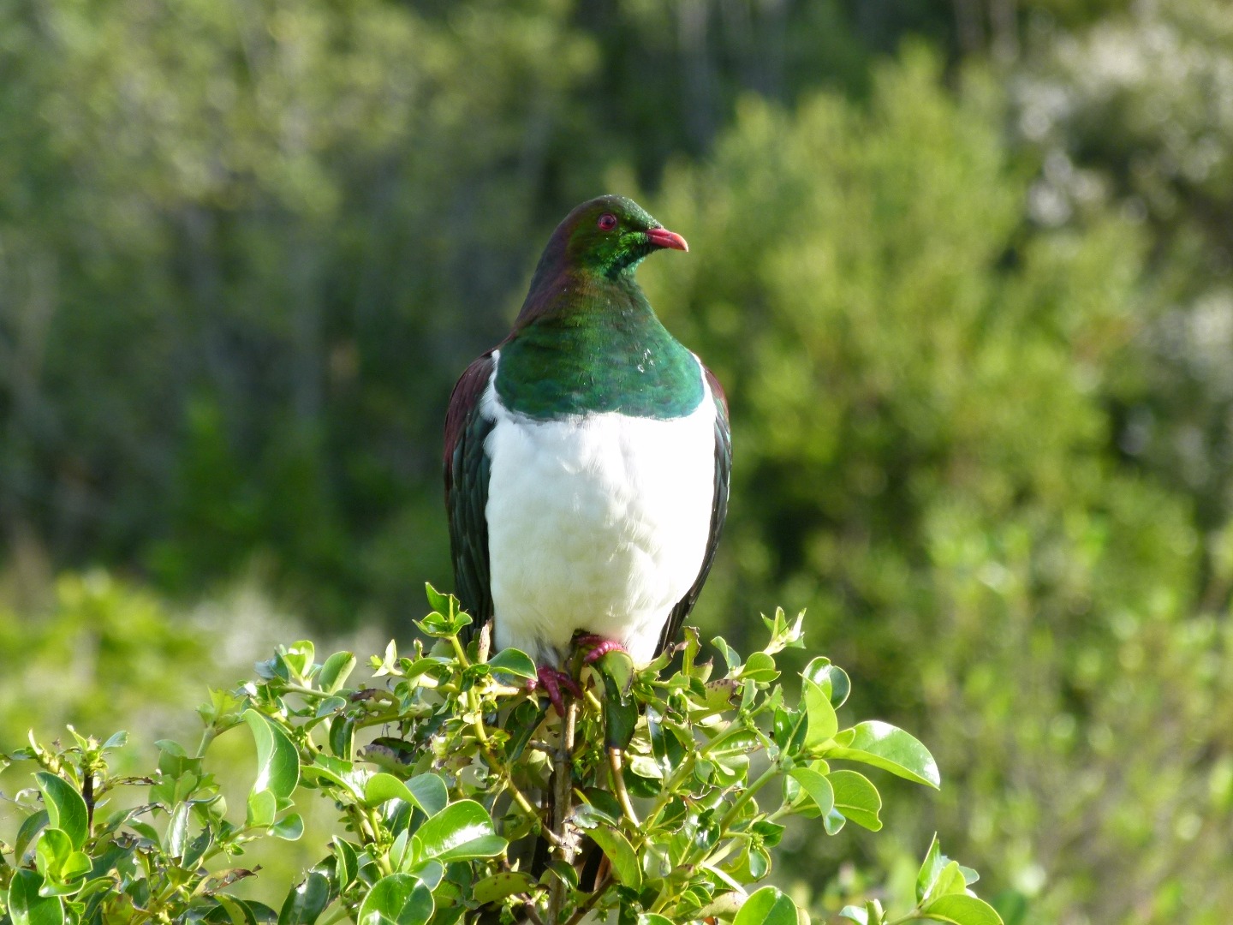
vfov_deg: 2.5
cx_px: 616
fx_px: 21372
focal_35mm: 600
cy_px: 462
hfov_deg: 3.3
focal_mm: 108
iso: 100
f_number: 5.2
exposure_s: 1/125
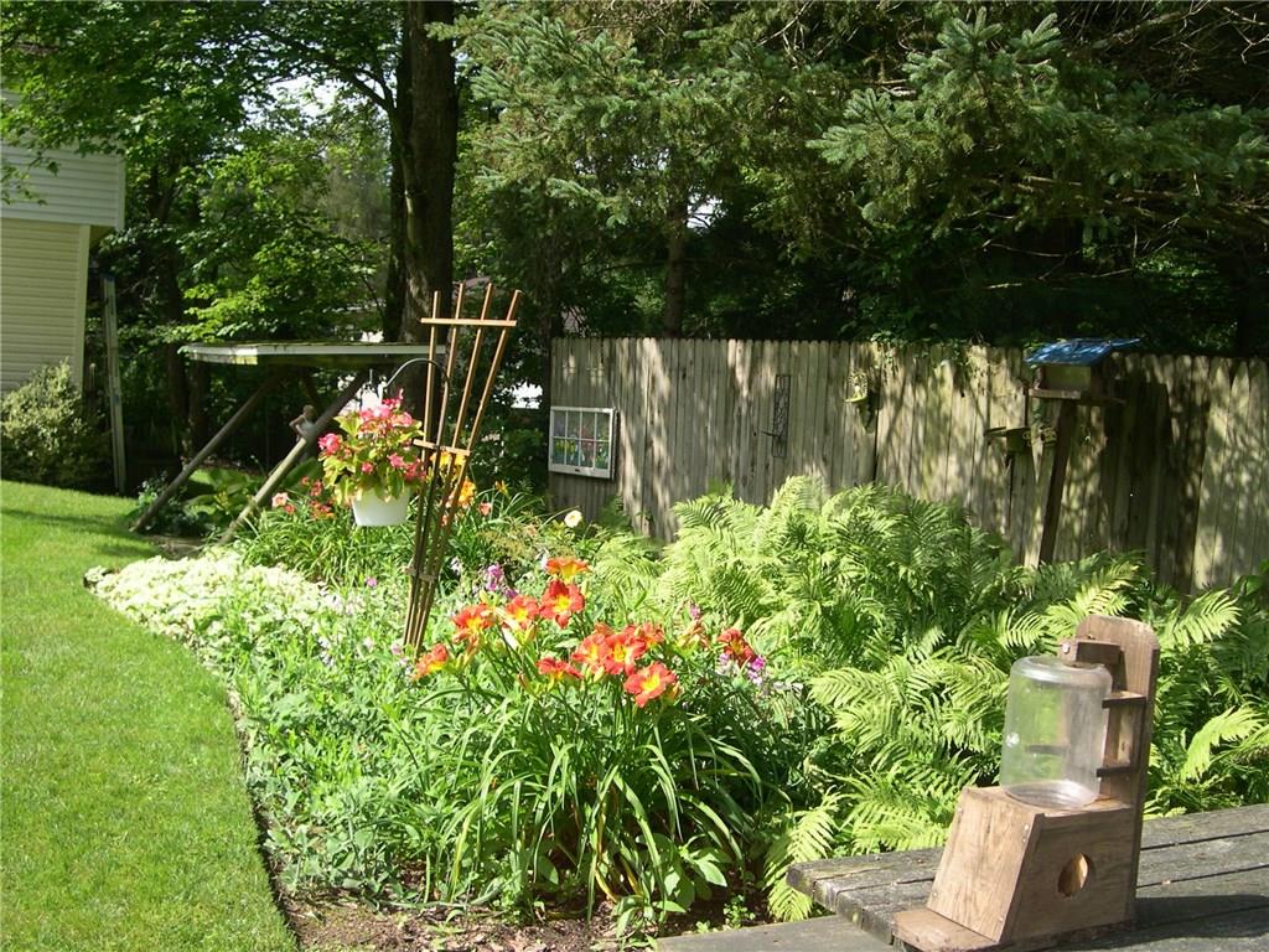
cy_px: 476
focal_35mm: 38
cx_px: 634
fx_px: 1393
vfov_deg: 37.7
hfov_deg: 49.0
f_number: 2.8
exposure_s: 1/452
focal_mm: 8
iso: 100
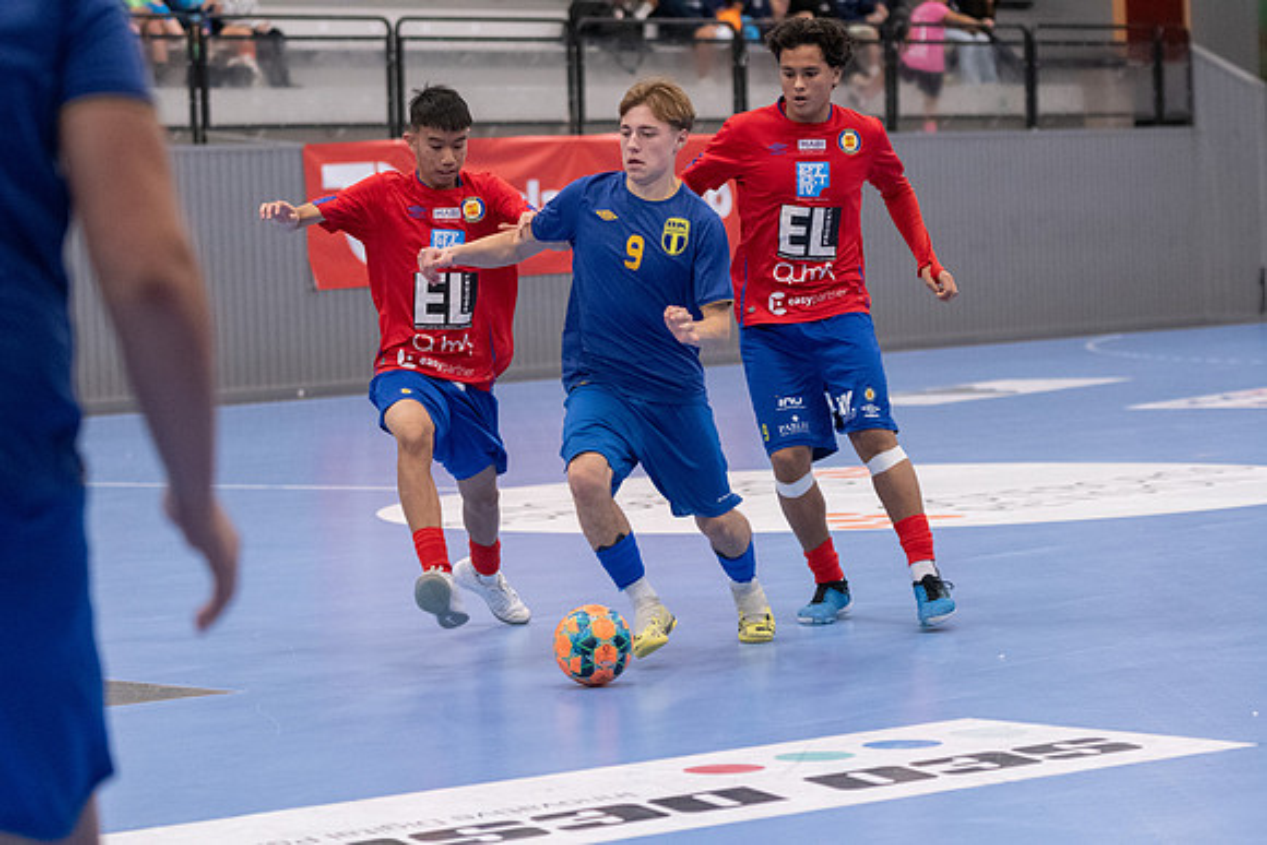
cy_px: 422
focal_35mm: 129
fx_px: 4541
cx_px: 634
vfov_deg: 10.6
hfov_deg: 15.9
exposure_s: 1/640
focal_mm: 86
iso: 4000
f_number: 3.2
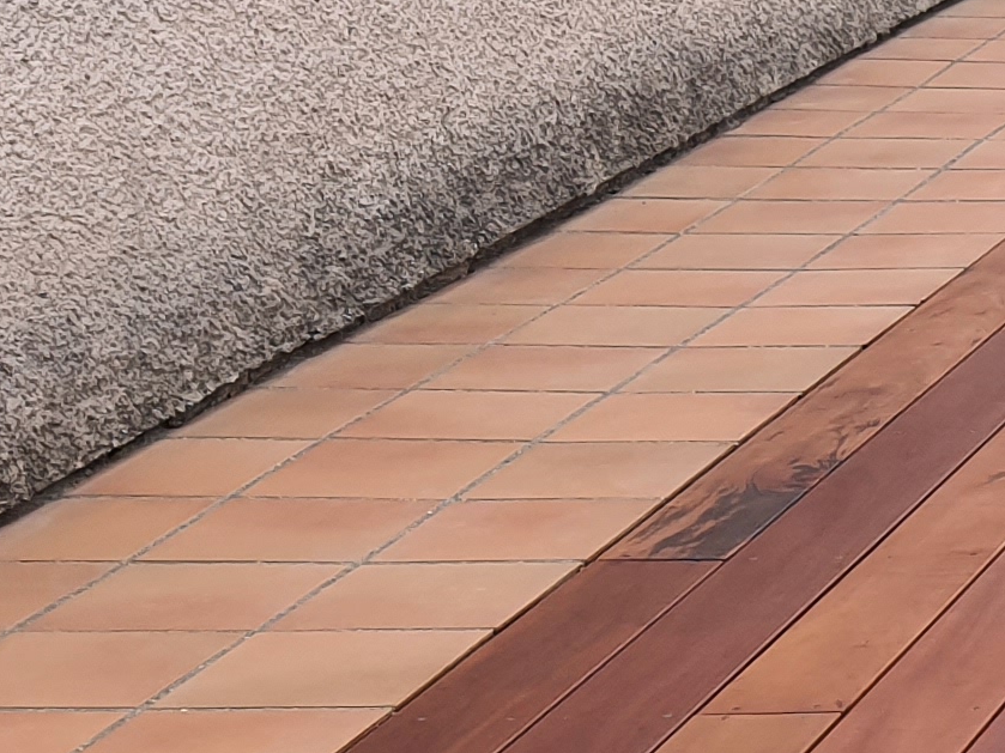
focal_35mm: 125
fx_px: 3629
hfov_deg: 12.7
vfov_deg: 11.7
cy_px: 804
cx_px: 2315
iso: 50
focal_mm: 4.32
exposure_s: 1/640
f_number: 1.7
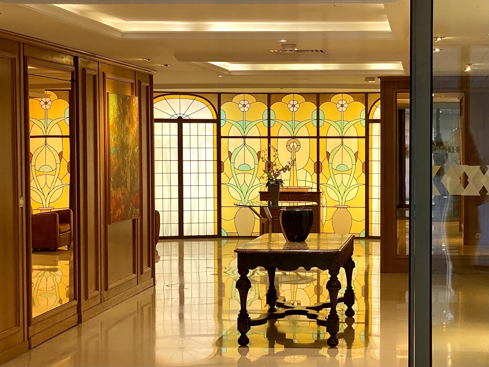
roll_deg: -0.5
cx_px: 244
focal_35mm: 52
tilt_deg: -1.8
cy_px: 184
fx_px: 735
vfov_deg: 28.0
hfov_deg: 36.8
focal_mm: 6
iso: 160
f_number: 2
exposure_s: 1/50
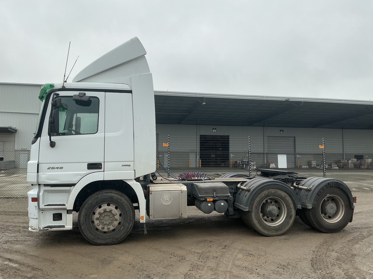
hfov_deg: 61.7
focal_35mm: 29
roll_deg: +0.4
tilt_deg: +4.3
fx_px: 312
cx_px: 186
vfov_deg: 48.2
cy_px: 140
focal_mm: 3
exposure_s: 1/642
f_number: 1.8
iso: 25
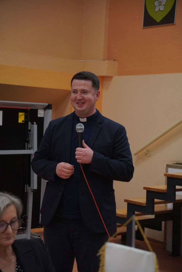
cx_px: 91
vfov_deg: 27.0
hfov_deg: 18.2
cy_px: 136
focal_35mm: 75
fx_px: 569
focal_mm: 50
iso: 2000
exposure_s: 1/250
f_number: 3.5
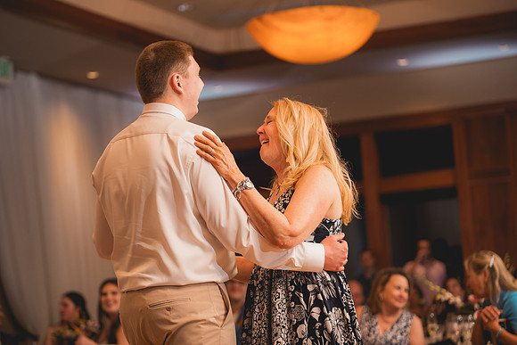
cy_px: 172
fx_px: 1350
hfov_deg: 21.7
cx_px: 258
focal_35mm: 94
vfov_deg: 14.6
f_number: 2.8
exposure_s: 1/250
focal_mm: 94
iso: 1000
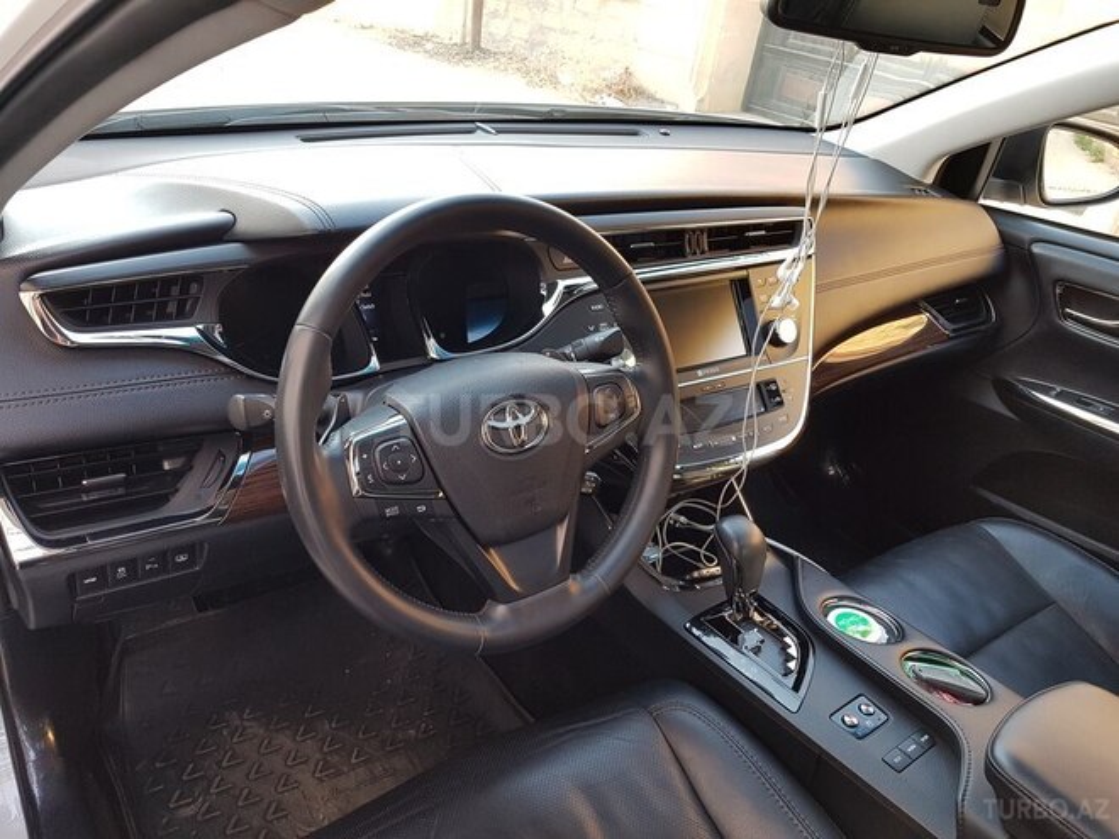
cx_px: 560
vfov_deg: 53.1
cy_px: 420
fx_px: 840
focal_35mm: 26
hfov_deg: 67.3
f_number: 1.7
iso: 80
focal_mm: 4.2
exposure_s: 1/50
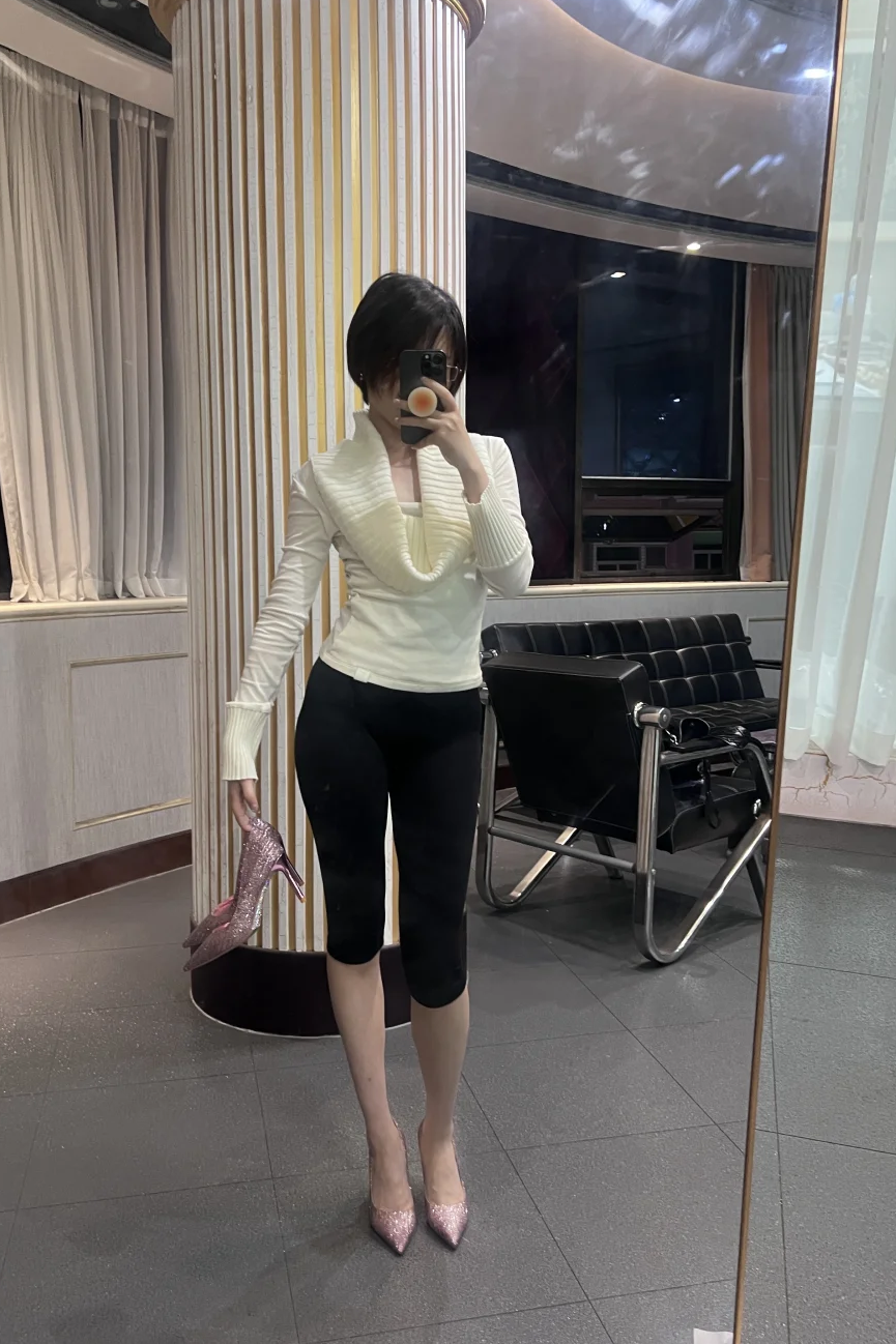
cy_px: 660
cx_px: 434
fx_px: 1120
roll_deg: +2.3
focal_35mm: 30
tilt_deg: -22.8
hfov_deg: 43.6
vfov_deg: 61.9
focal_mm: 5.7
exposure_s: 1/50
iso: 400
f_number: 1.5
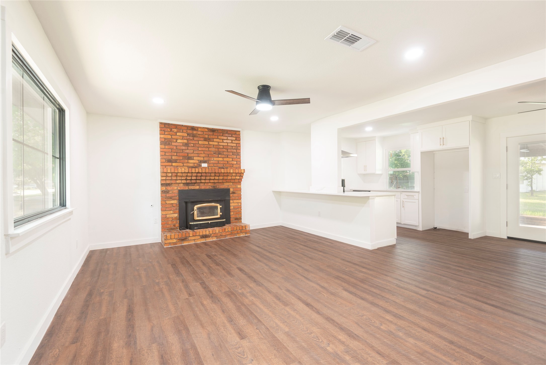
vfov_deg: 73.8
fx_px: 243
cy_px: 182
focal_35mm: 16
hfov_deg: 96.7
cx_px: 273
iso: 100
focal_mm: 16
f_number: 7.1
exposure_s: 1/2
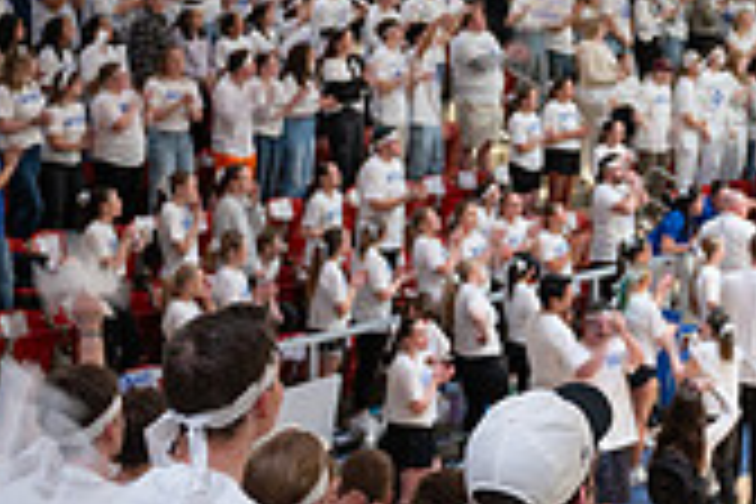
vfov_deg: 12.9
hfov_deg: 19.1
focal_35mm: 105
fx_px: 2205
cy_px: 61
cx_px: 698
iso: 320
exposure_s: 1/10
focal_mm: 30.5
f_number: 4
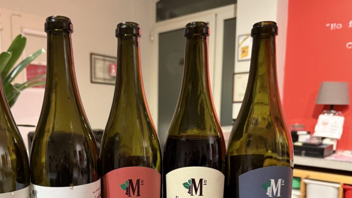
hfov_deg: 58.9
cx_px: 136
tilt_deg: -9.2
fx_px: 308
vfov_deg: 34.7
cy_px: 152
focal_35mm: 33
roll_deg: +0.0
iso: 800
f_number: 1.78
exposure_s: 1/55
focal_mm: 6.76
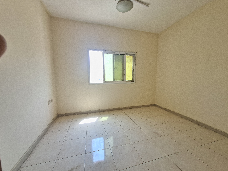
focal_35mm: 13
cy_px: 86
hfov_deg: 106.2
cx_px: 114
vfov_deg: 89.9
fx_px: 86
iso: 40
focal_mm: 1.74
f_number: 2.2
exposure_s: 1/60
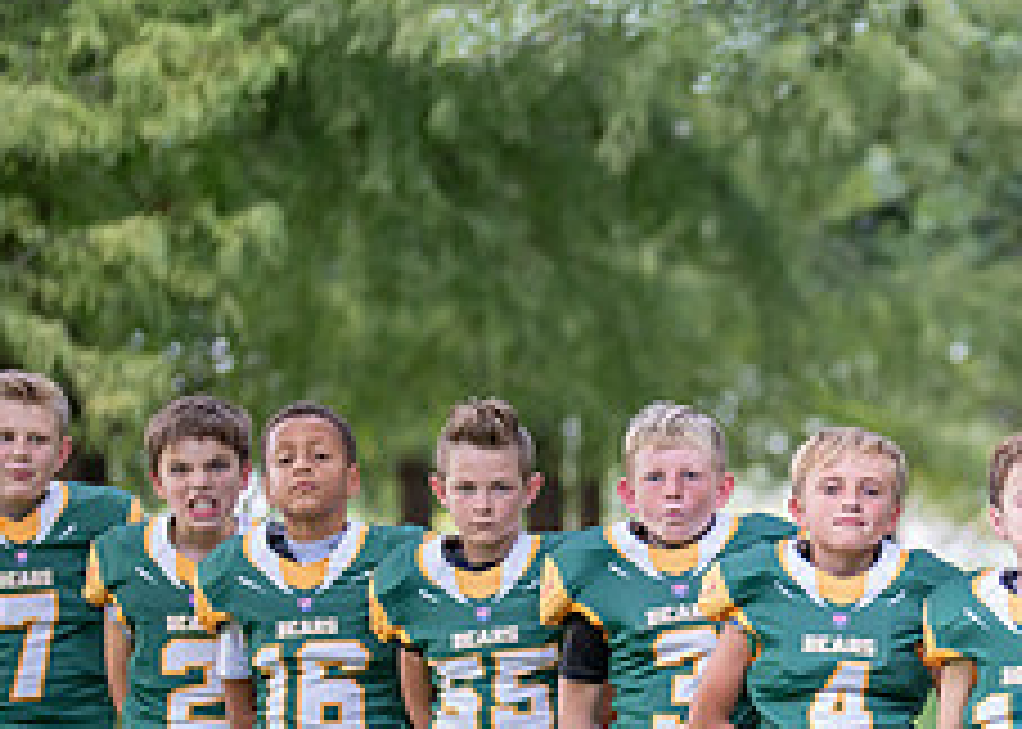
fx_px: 5136
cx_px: 1029
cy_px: 789
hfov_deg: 11.3
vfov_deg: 8.1
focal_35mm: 177
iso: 320
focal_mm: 50
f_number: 1.2
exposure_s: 1/1000
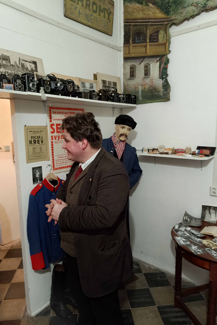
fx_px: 226
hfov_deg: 51.3
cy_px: 163
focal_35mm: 25
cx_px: 104
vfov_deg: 71.5
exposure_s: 1/25
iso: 727
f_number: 1.88
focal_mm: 5.59
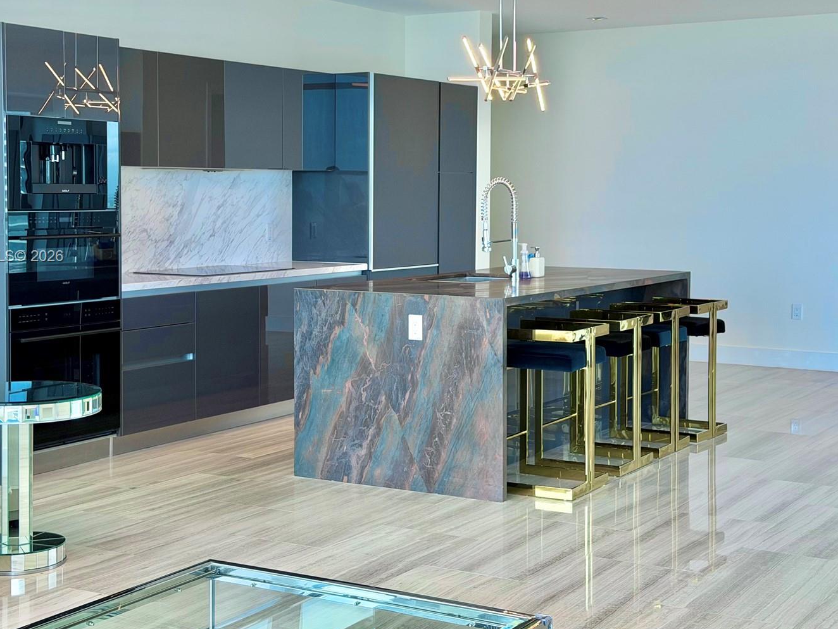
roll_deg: +0.6
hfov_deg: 33.2
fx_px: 1404
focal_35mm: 58
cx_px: 373
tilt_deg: -3.0
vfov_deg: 25.2
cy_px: 257
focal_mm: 6.76
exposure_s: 1/185
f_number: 1.78
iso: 64
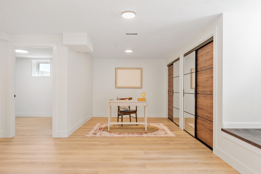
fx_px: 159
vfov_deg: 57.2
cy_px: 87
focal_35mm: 22
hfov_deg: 78.6
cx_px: 130
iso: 400
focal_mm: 15
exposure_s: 1/2
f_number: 8
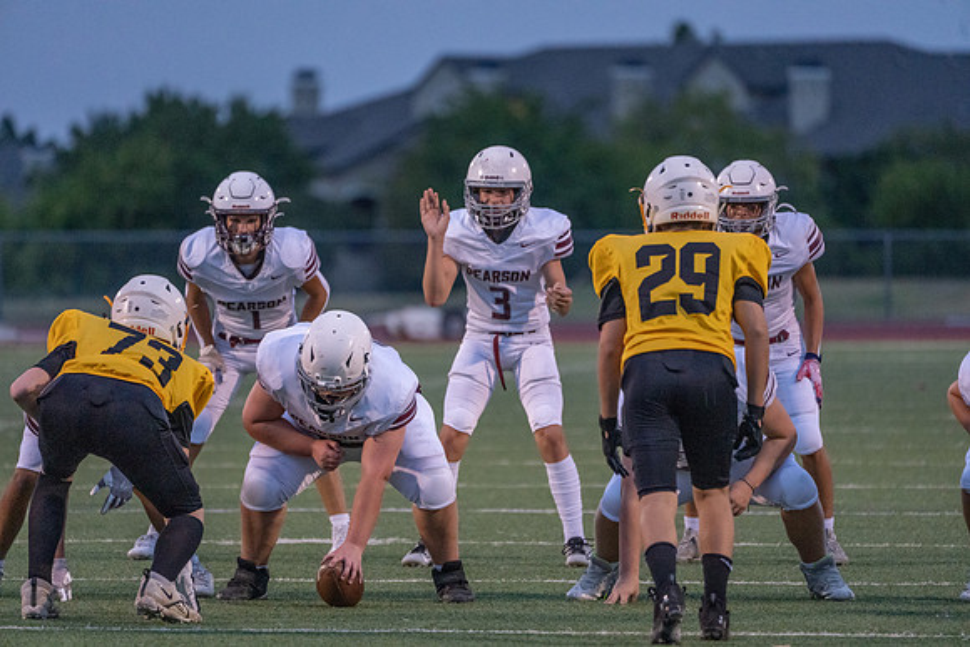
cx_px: 485
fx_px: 10780
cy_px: 324
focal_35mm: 400
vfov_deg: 3.4
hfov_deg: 5.2
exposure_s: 1/1000
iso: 8000
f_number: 5.6
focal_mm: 400
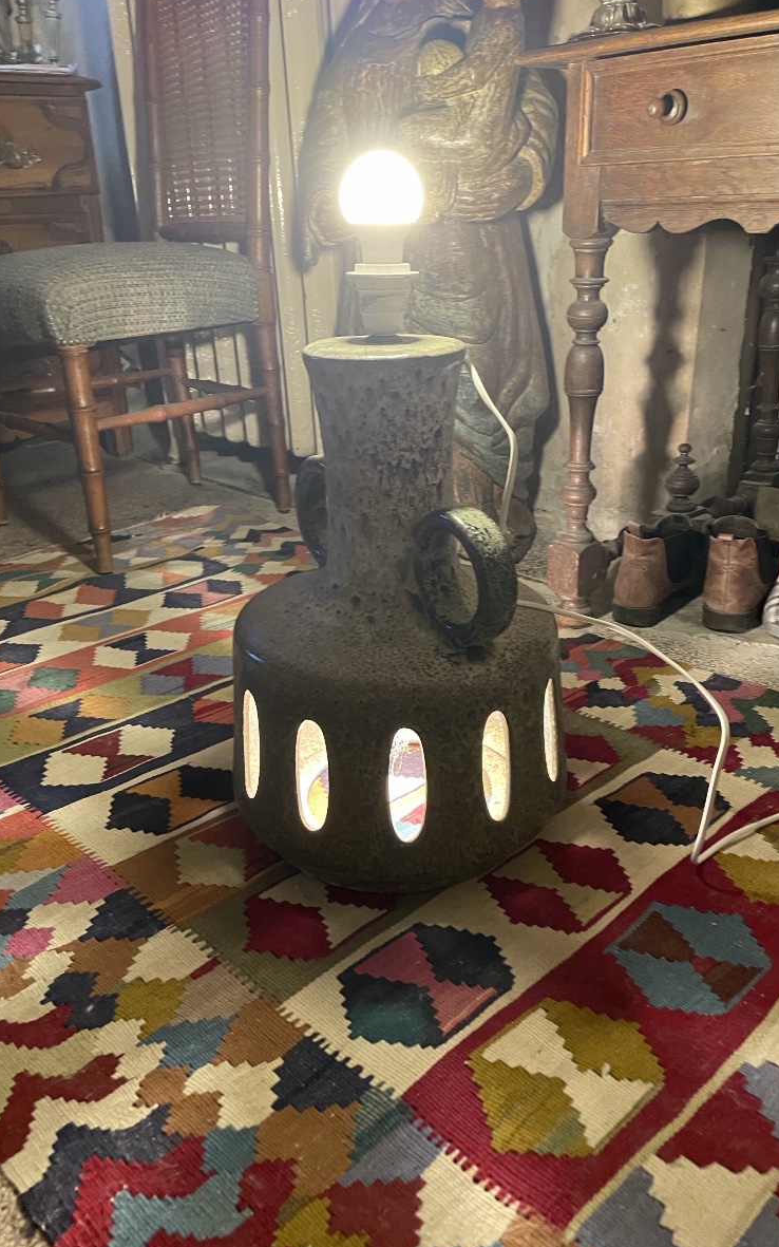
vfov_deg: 66.5
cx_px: 387
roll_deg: +2.5
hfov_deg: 44.5
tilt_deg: -23.2
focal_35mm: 28
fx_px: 951
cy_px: 621
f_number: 1.6
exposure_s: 1/50
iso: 400
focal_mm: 4.2
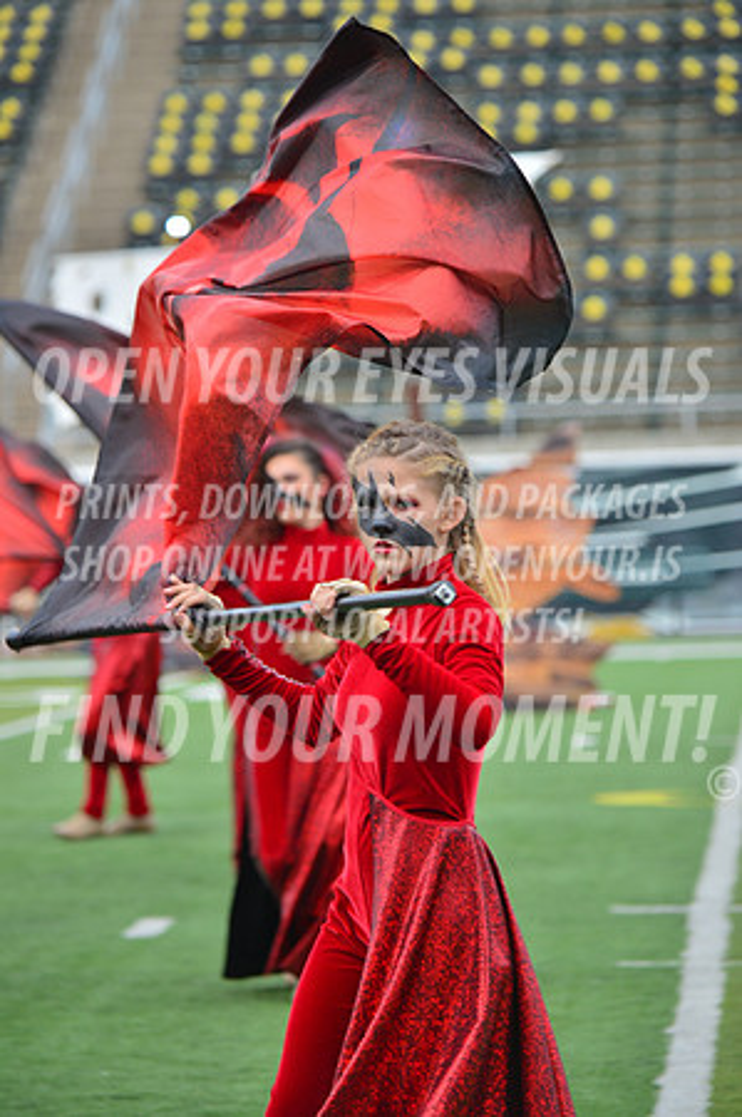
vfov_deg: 10.3
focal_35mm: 200
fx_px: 6197
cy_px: 558
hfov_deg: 6.9
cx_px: 371
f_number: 5.6
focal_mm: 200
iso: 200
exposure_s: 1/640
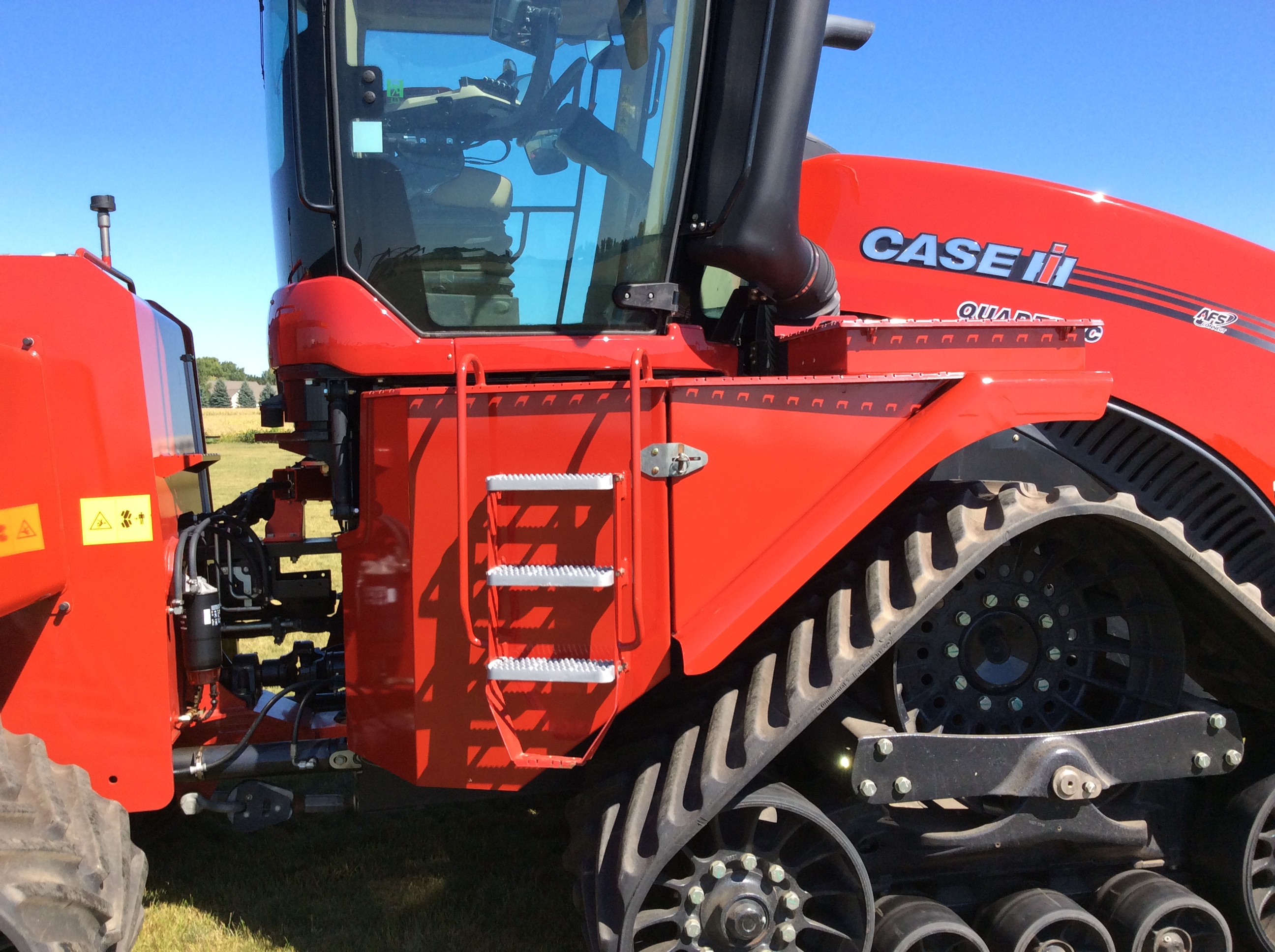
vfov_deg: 44.1
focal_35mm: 32
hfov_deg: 56.9
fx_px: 1177
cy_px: 476
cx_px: 638
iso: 32
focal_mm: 3.3
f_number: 2.4
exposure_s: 1/743
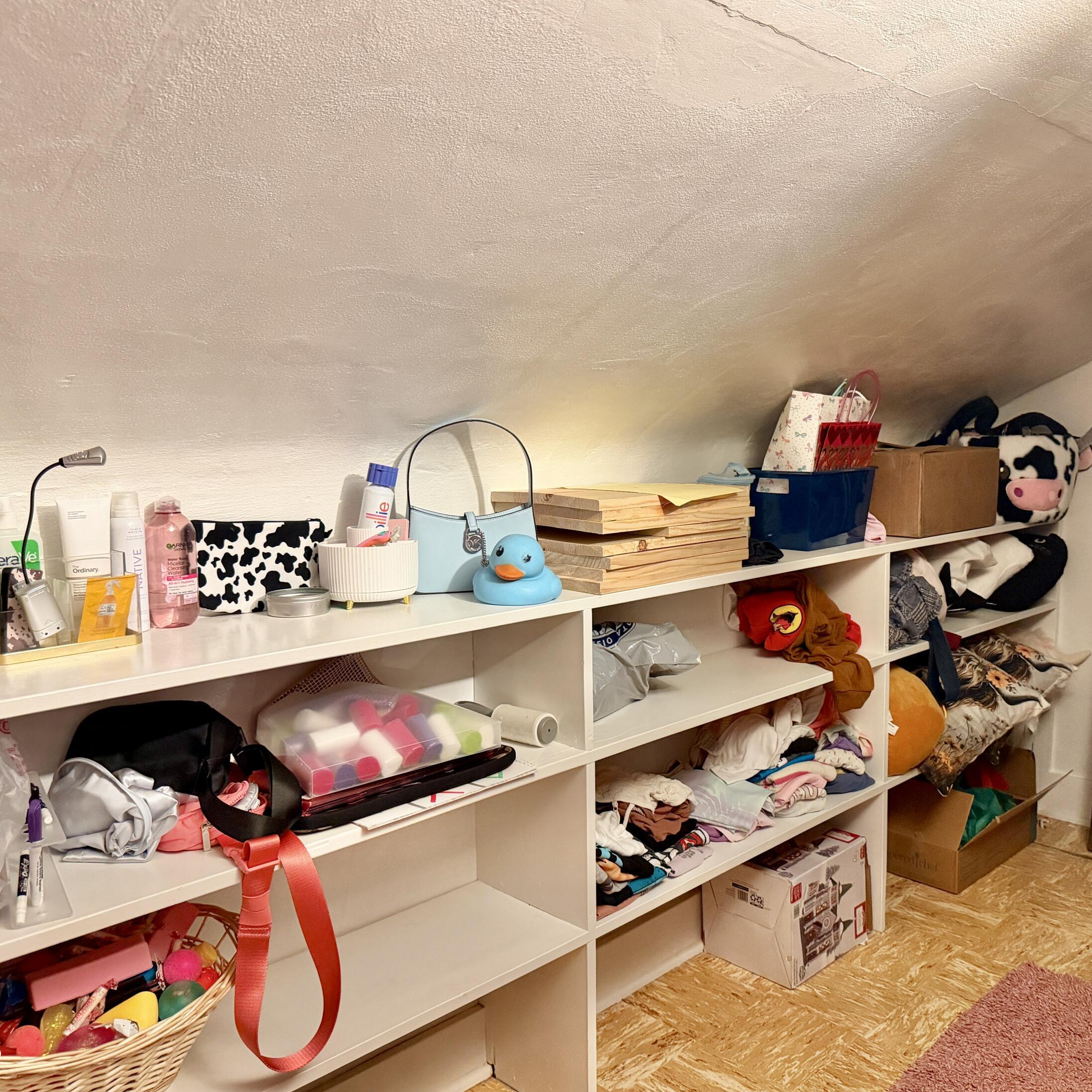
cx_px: 635
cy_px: 541
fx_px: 1035
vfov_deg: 55.6
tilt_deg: -7.7
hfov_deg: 55.4
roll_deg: +0.0
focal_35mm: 29
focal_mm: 6.76
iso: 640
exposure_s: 1/60
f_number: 1.78
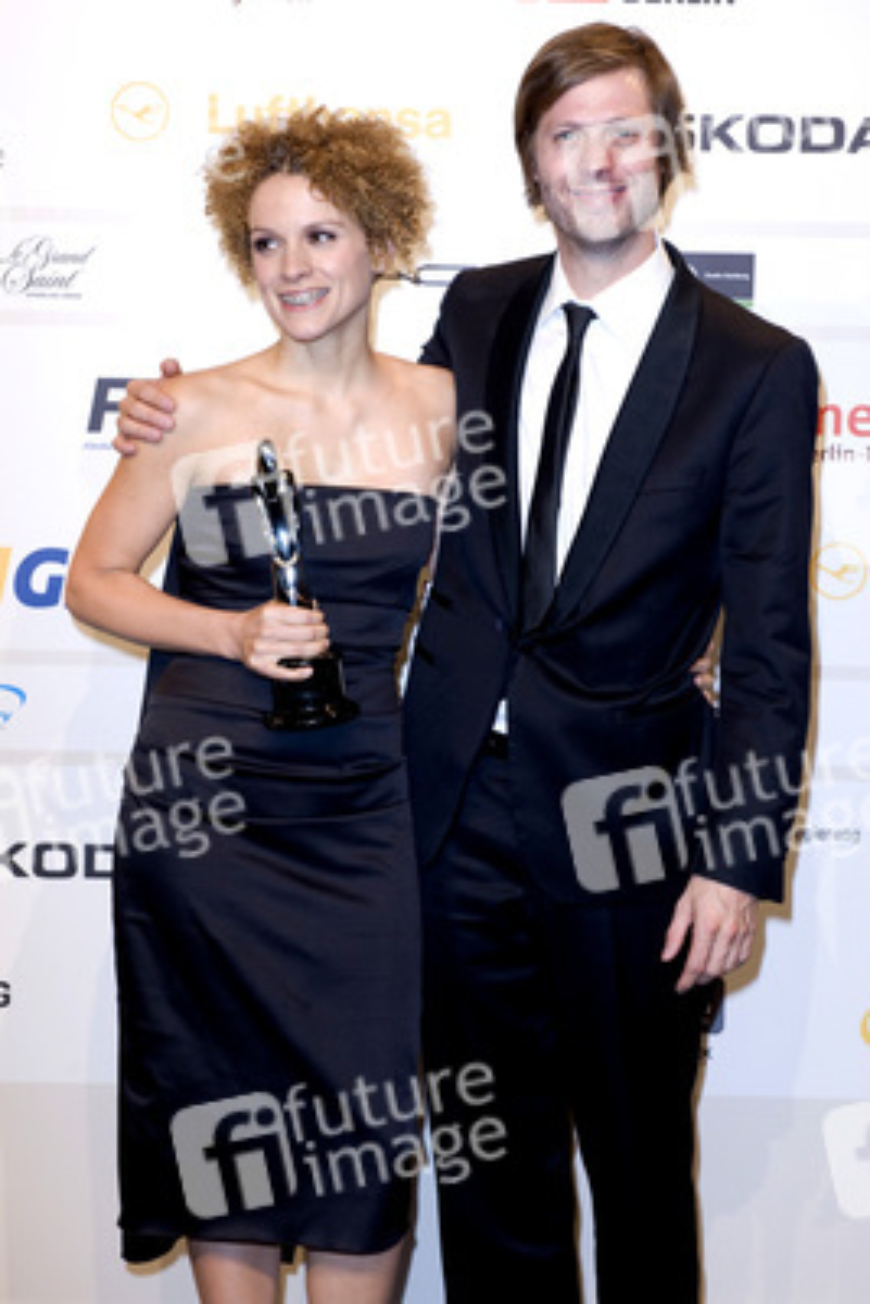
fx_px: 2390
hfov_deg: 20.6
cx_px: 435
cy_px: 652
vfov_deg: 30.5
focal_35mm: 66
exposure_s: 1/250
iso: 800
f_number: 6.3
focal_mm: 66
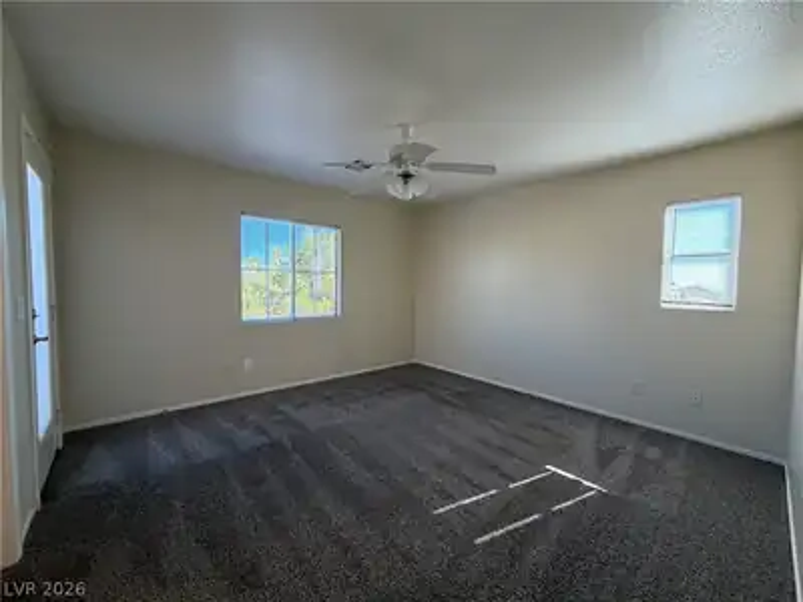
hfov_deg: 102.1
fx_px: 325
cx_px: 402
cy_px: 301
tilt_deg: -3.1
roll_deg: -1.0
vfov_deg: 85.7
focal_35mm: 14
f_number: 2.2
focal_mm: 2.22
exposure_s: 1/120
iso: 125
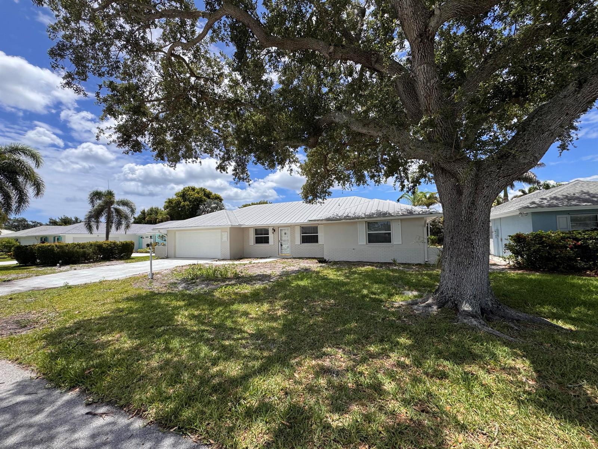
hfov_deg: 102.1
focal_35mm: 14
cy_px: 224
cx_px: 299
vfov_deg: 85.7
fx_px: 242
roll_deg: +1.8
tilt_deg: +2.5
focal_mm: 2.22
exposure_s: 1/2415
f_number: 2.2
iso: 50
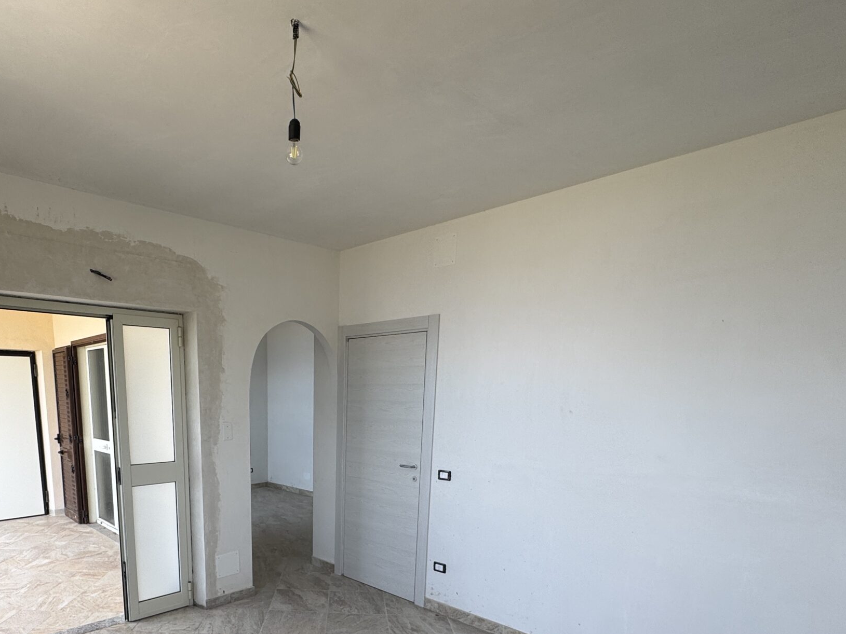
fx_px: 538
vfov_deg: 57.3
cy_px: 492
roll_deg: +0.7
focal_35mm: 22
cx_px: 310
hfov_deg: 74.9
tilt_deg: -10.7
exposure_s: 1/122
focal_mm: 2.22
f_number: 2.2
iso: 40
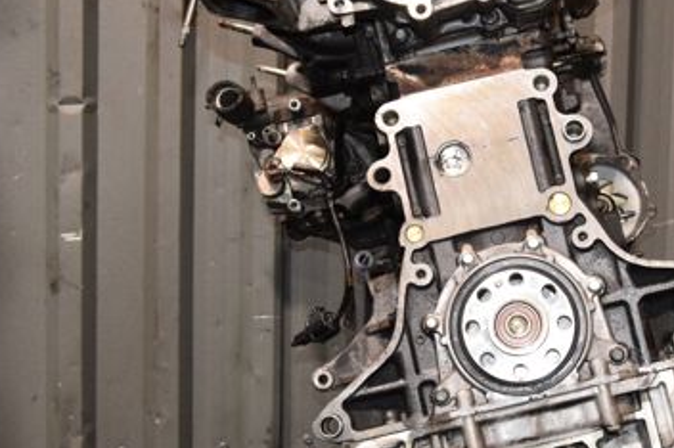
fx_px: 1122
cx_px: 490
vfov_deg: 22.6
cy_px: 201
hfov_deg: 32.9
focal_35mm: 60
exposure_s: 1/60
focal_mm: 22
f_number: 5.6
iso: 1600
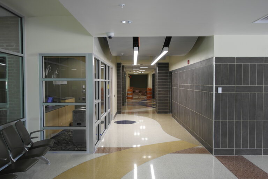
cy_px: 90
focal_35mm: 30
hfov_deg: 61.9
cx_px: 134
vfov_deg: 43.6
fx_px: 223
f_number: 3.5
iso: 400
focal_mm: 20
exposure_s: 1/80
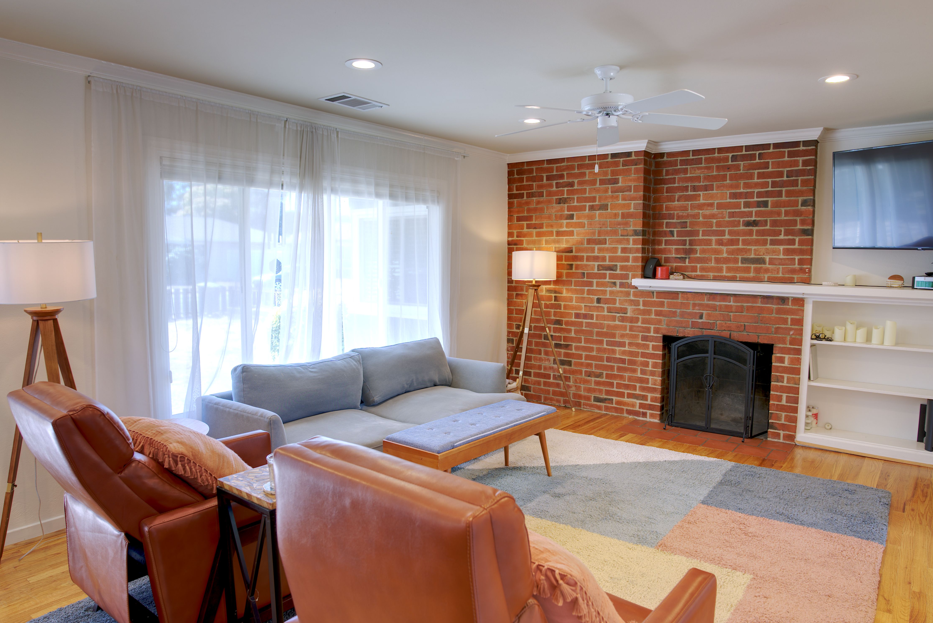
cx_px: 479
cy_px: 323
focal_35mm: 23
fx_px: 596
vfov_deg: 55.2
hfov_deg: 76.0
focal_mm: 17
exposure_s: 1/8
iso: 100
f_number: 5
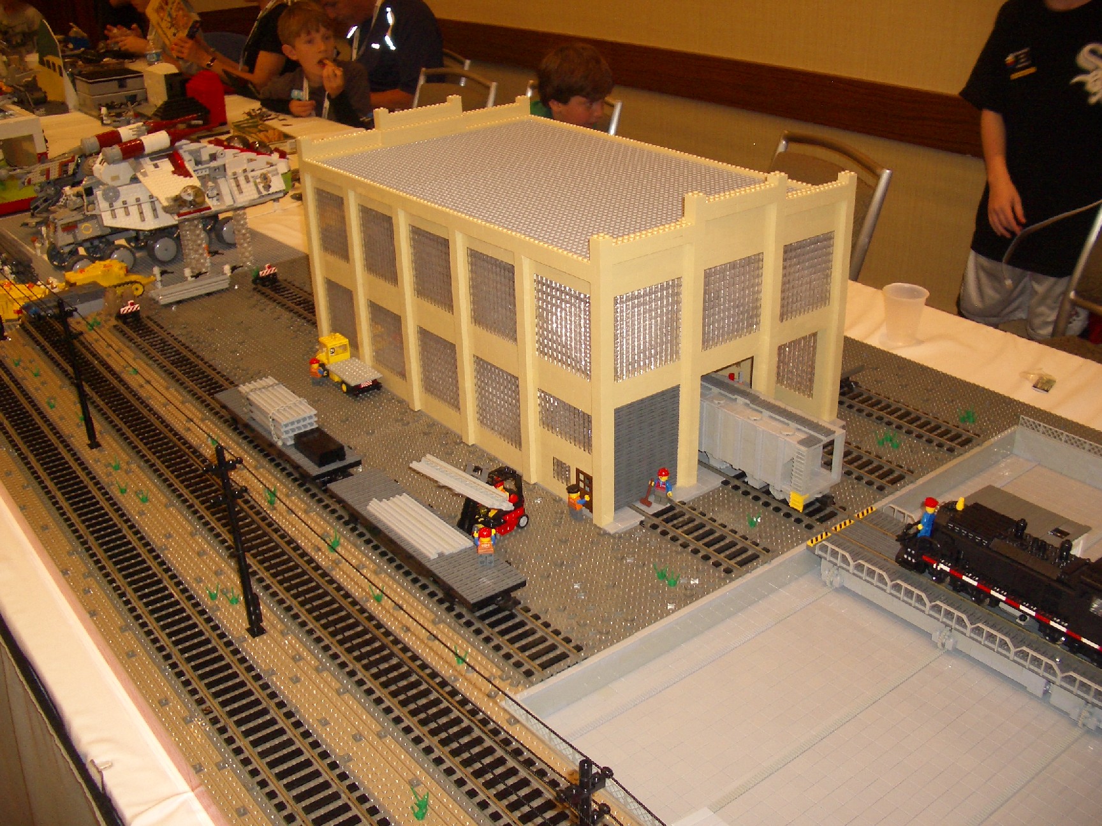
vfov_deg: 40.7
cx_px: 551
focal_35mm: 35
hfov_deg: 52.6
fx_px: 1114
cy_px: 413
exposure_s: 1/60
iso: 100
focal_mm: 5.8
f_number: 2.6
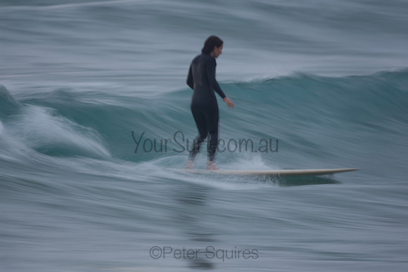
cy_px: 136
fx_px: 8502
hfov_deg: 2.7
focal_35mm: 750
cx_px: 204
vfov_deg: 1.8
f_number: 5.6
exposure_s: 1/10
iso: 200
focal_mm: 500
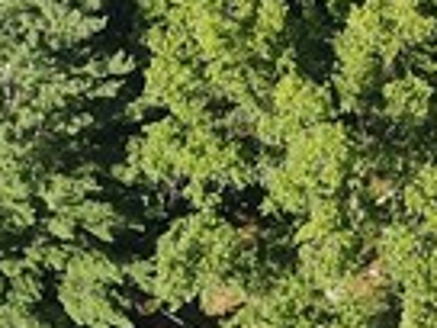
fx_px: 2285
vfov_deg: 7.9
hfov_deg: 10.9
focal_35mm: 181
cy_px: 592
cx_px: 292
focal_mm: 4.5
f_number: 2.8
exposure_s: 1/240
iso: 100
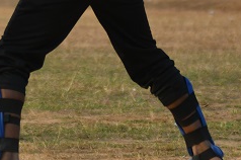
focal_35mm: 505
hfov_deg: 4.1
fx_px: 3376
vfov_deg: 2.7
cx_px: -16
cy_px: -52
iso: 400
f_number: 2.8
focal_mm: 80
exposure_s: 1/4000
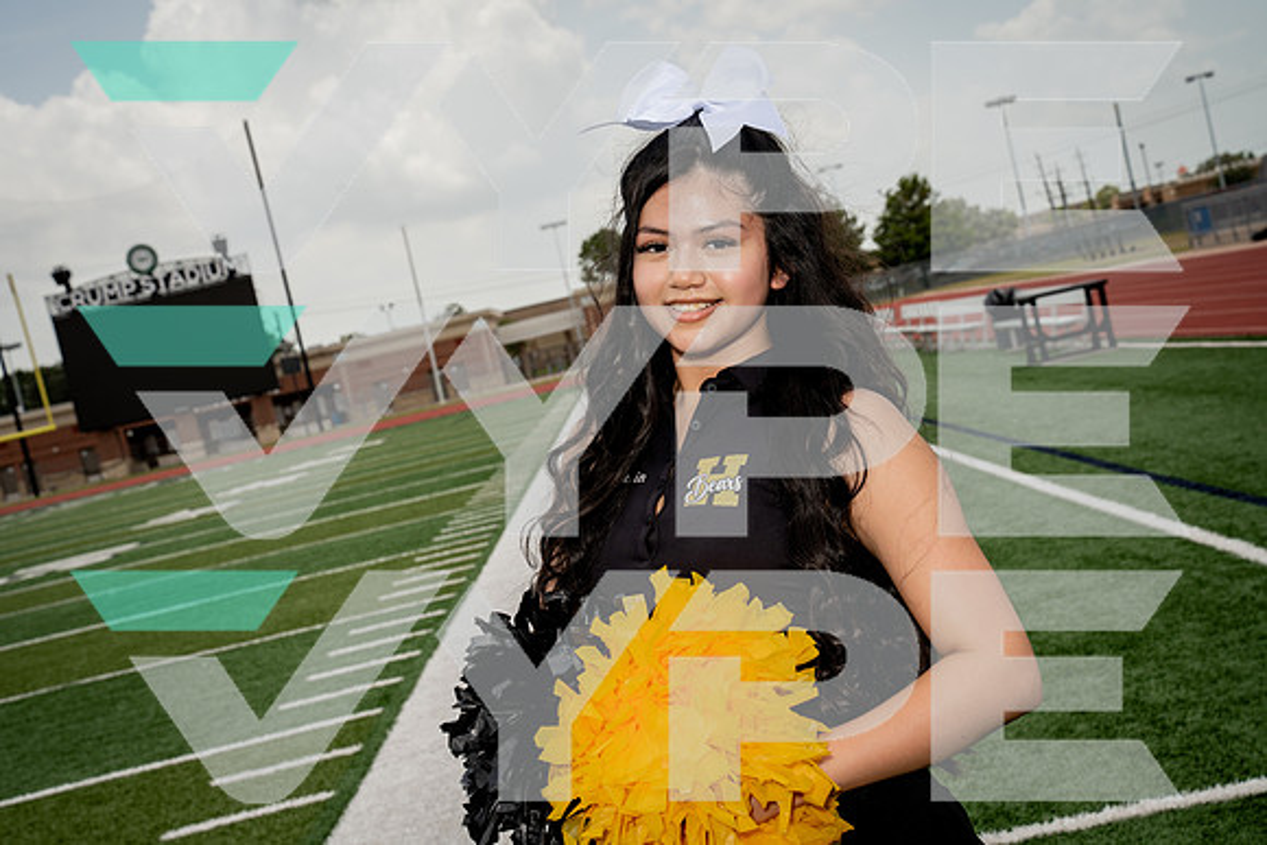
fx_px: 2253
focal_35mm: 64
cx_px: 634
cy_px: 422
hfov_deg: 31.4
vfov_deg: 21.3
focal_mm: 64
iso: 100
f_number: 10
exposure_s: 1/200
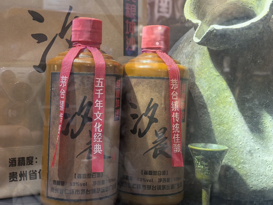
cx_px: 136
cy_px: 102
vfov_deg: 28.0
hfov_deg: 36.8
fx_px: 410
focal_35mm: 52
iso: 250
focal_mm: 6.98
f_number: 2
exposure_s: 1/50
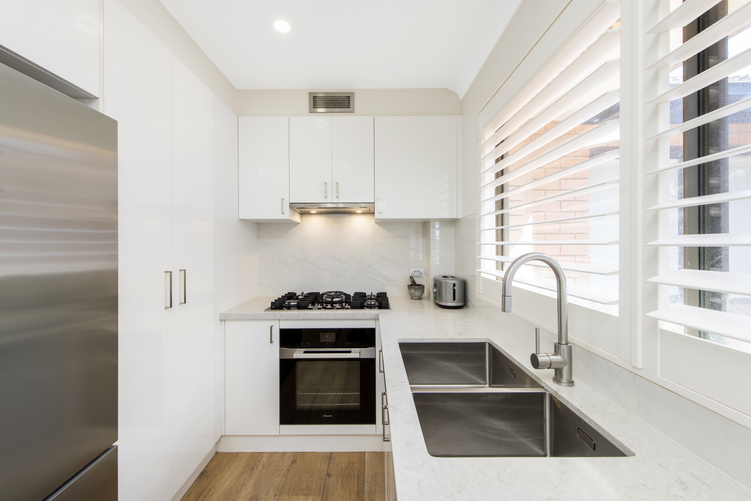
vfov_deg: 81.2
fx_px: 292
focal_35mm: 14
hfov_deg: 104.3
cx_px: 376
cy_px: 250
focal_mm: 14
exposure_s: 1/4
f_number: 11
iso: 64
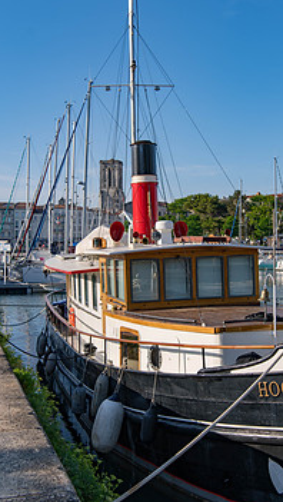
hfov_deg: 23.5
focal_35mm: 51
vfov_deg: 40.5
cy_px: 237
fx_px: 679
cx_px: 163
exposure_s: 1/400
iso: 64
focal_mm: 38
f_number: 6.3
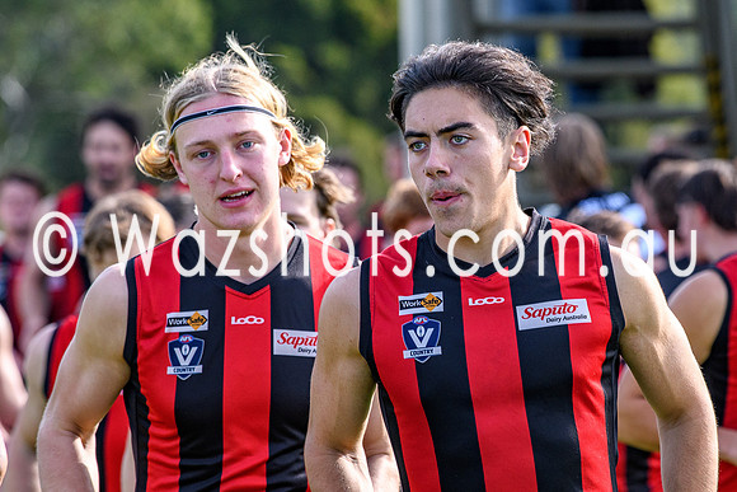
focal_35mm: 426
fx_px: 8721
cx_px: 493
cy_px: 305
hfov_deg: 4.8
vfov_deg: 3.2
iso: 450
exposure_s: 1/1000
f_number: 5
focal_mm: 200
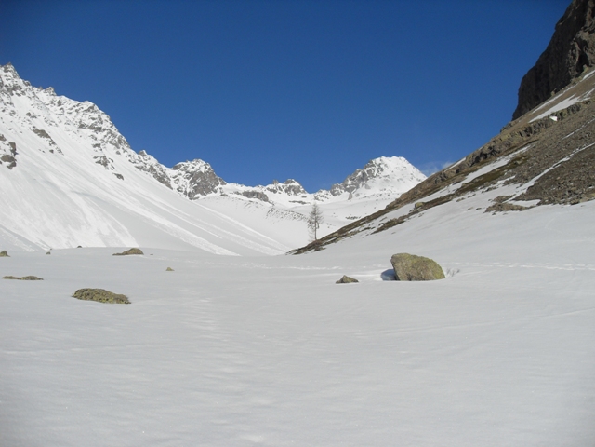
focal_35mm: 35
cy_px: 224
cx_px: 298
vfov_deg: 40.7
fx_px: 602
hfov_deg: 52.6
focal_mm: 6.3
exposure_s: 1/500
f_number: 7
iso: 80
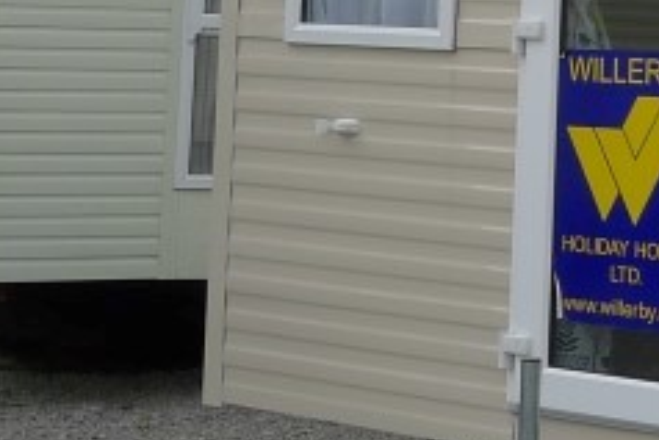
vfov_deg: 11.5
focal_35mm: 116
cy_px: -163
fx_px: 2125
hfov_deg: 16.1
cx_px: 990
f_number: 4
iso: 80
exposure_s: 1/800
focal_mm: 5.1
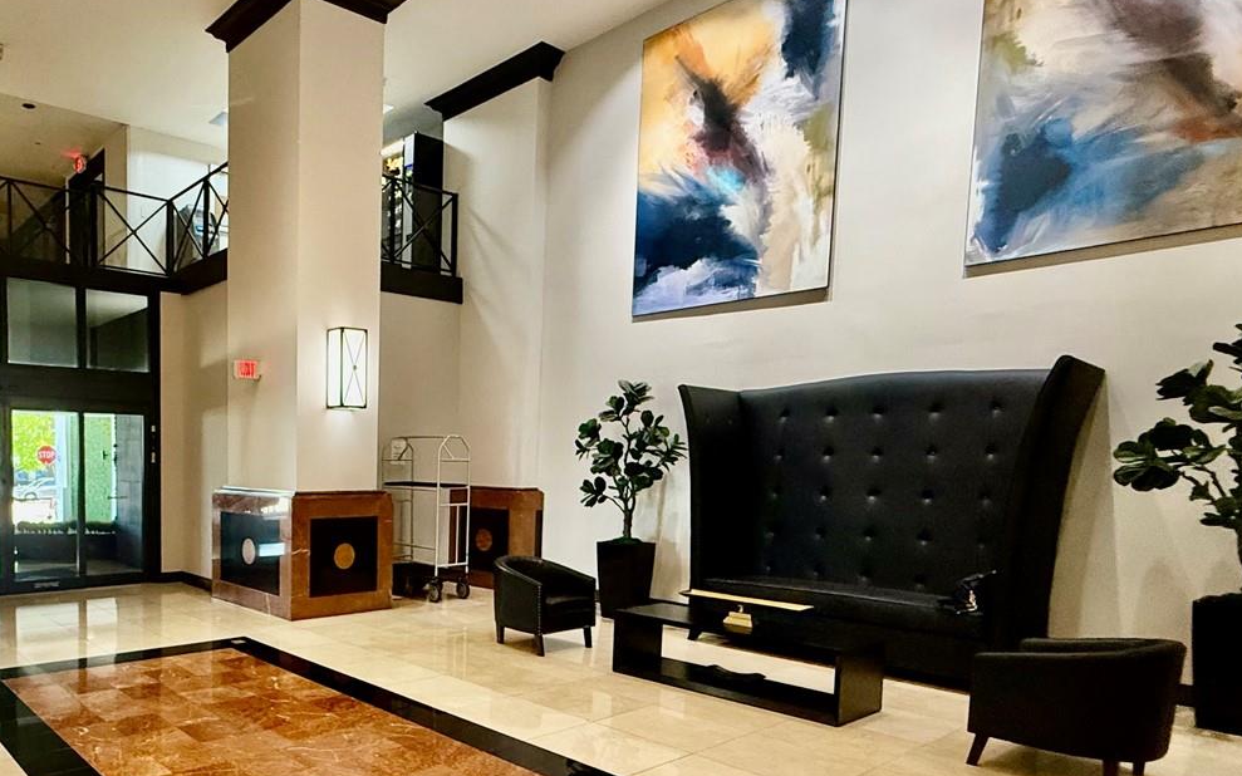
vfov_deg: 50.2
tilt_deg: -3.4
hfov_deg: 69.2
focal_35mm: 24
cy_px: 516
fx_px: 812
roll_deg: -0.6
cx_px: 291
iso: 400
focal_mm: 2.22
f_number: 2.2
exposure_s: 1/60
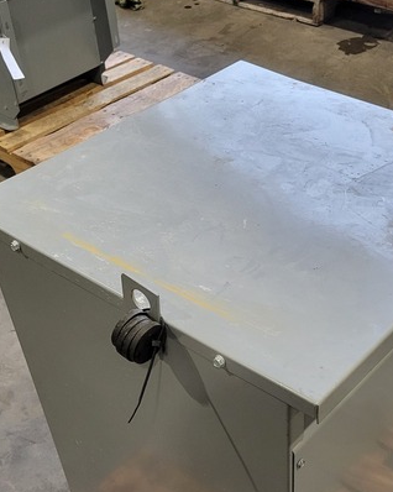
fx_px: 742
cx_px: 273
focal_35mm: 51
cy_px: 355
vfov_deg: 36.0
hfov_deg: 29.4
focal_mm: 5.4
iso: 320
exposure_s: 1/120
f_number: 1.8
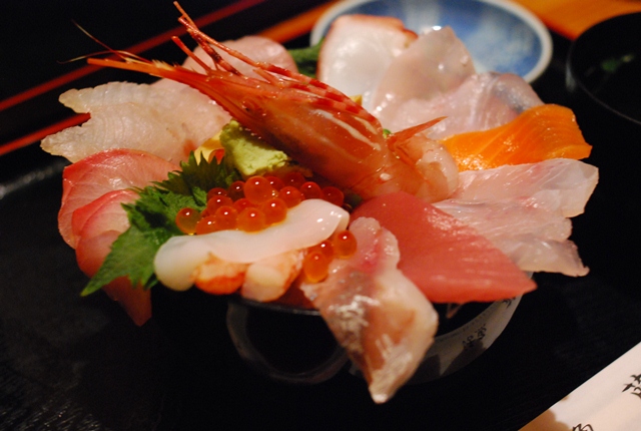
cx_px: 320
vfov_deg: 25.9
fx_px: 937
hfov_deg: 37.8
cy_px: 216
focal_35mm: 52
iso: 1600
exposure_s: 1/13
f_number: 4.5
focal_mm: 35
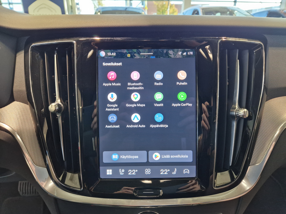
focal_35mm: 23
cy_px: 107
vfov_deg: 58.9
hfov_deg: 73.9
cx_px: 143
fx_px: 190
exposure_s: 1/100
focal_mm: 5.4
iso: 320
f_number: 1.8
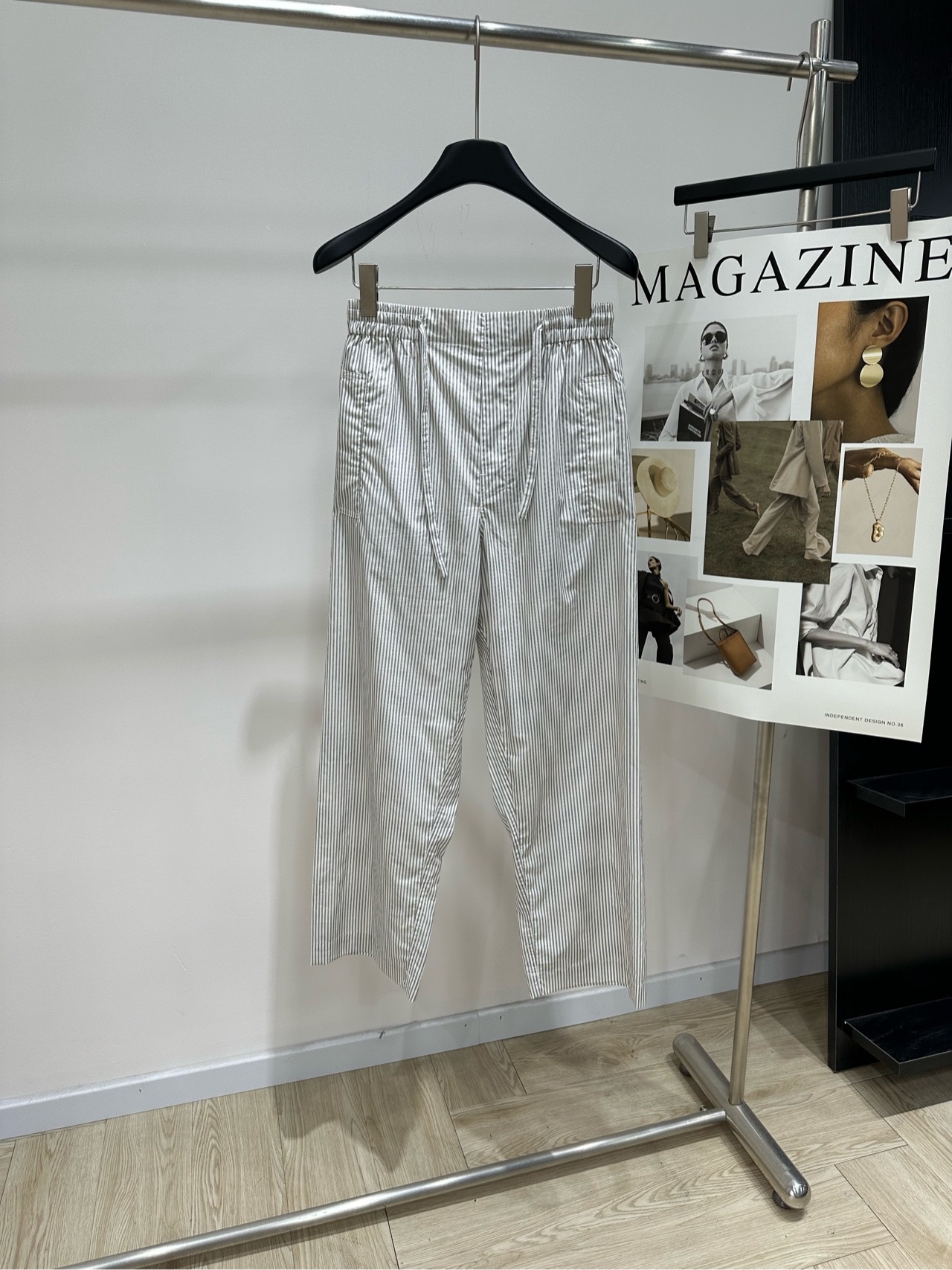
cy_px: 635
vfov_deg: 71.6
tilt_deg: -15.3
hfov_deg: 56.8
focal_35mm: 24
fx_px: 880
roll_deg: +0.4
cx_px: 476
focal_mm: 6.86
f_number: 1.78
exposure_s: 1/187
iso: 64
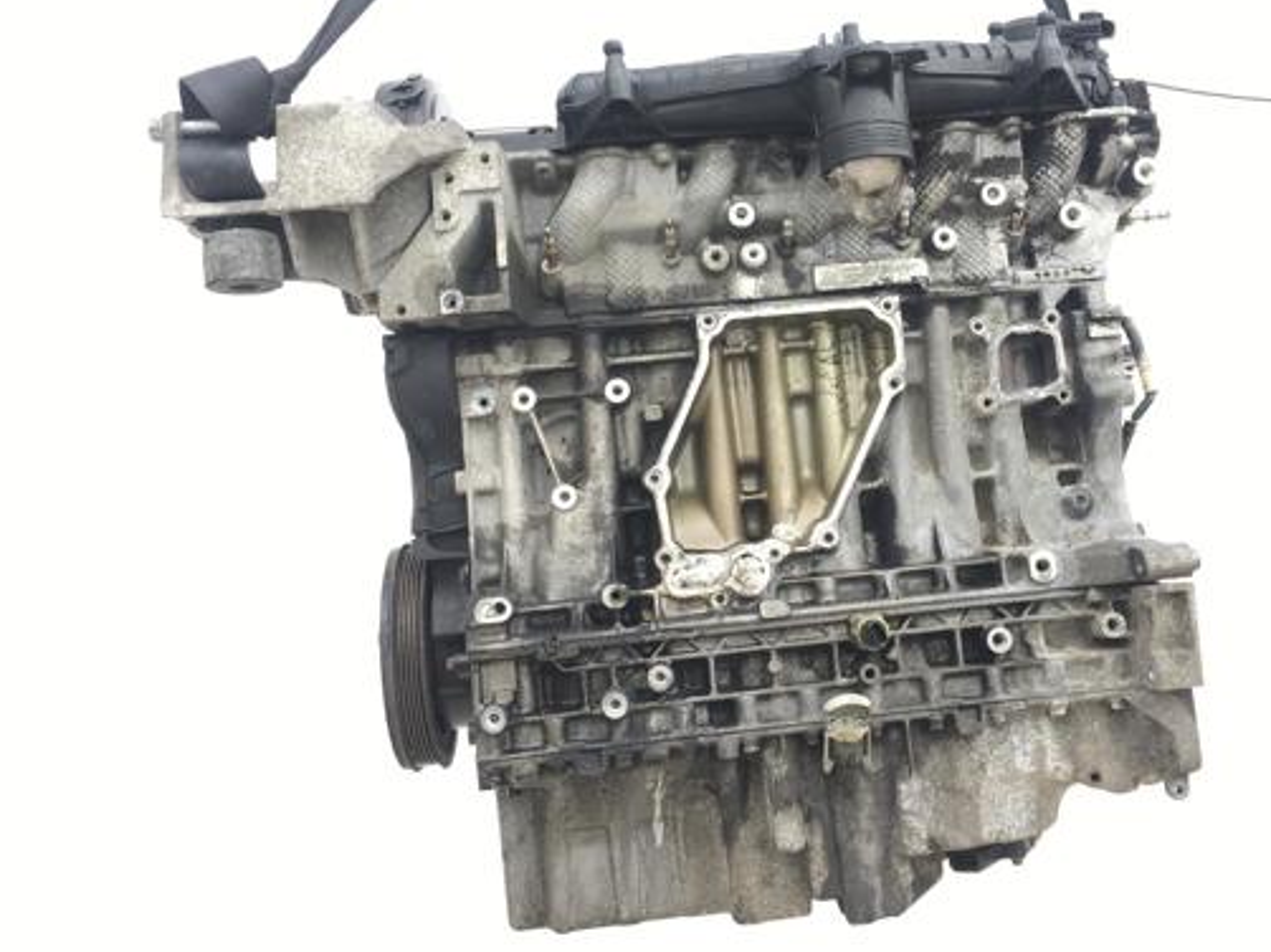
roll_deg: -1.5
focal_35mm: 37
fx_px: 1358
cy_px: 377
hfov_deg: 49.7
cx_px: 787
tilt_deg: +2.4
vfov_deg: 38.5
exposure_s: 1/220
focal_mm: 4.15
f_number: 2.2
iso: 25
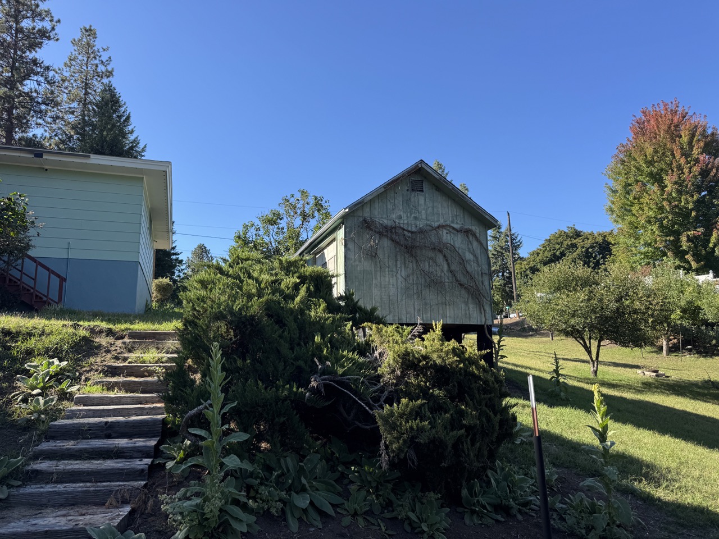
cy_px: 270
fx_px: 498
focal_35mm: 24
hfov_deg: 71.6
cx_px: 360
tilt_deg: +12.2
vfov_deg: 56.8
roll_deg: +1.0
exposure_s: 1/1678
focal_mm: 6.76
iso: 80
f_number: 1.78
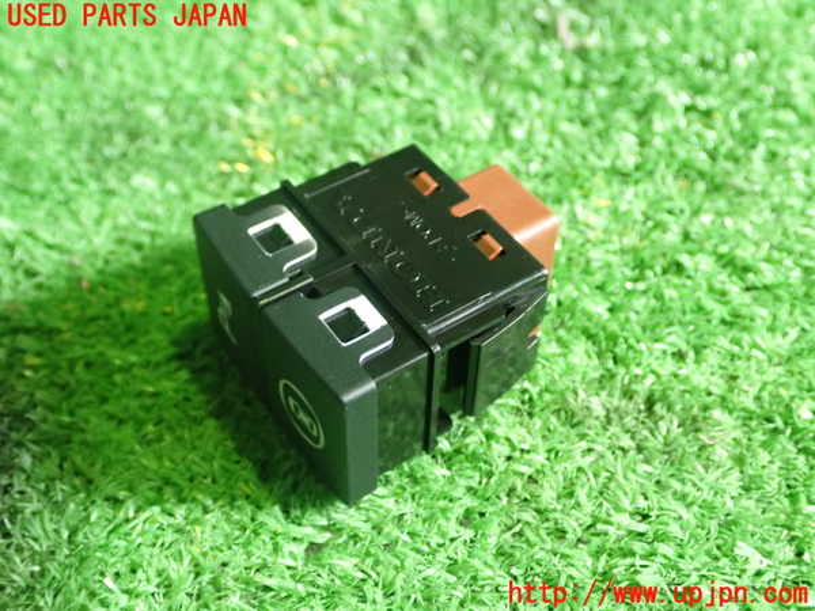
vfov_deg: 32.9
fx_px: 1036
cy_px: 306
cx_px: 408
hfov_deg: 42.9
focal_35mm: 44
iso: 800
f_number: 2.9
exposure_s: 1/40
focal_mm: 7.84
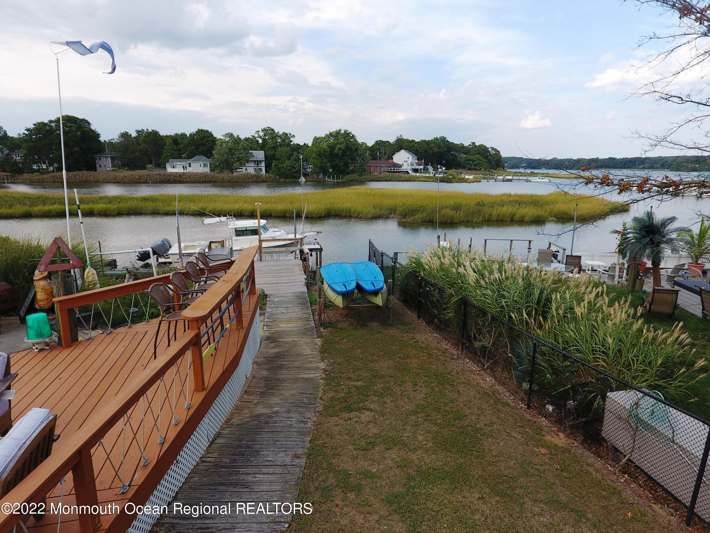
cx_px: 355
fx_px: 410
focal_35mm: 20
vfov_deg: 66.0
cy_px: 266
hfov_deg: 81.7
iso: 100
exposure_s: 1/401
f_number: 2.8
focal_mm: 3.61
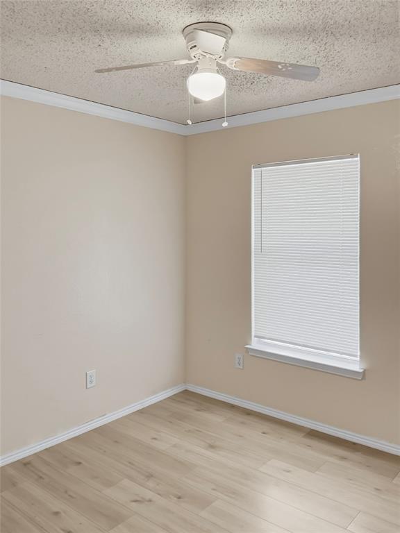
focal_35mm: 29
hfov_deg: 48.2
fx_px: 447
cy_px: 266
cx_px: 200
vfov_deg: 61.7
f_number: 1.8
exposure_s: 1/60
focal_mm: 3
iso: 80
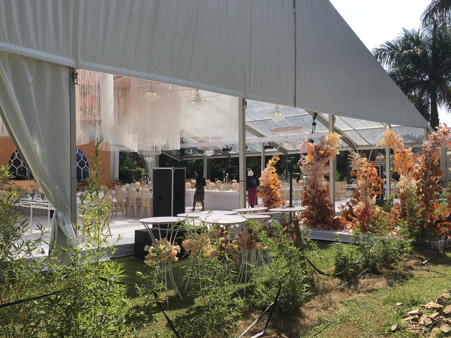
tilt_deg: +0.8
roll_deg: +1.1
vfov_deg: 39.6
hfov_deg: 51.4
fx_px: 469
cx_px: 229
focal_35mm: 36
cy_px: 176
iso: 25
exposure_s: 1/1479
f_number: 2.2
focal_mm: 4.15
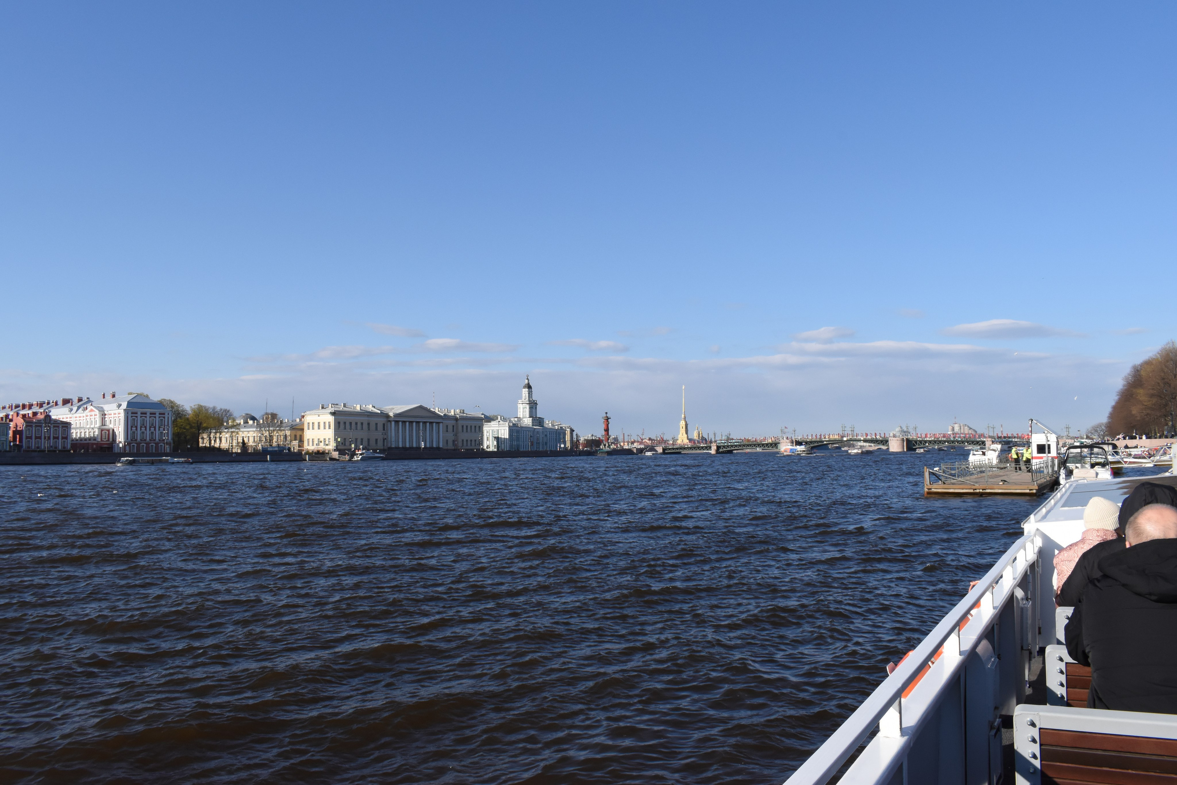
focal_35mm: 27
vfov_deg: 47.9
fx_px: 883
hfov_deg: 67.4
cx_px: 588
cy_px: 392
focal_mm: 18
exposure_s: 1/800
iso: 800
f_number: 14
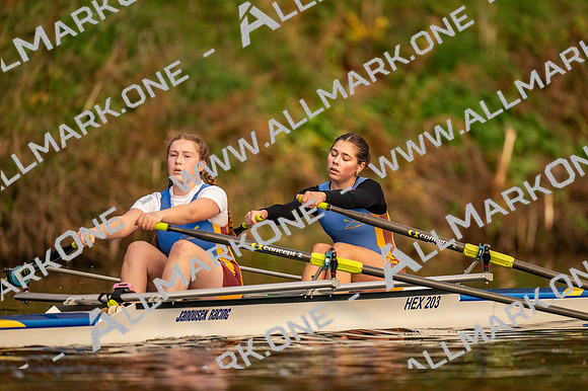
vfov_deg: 2.3
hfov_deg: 3.4
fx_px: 9796
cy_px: 196
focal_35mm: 600
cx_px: 294
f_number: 4
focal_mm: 600
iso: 3200
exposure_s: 1/2500
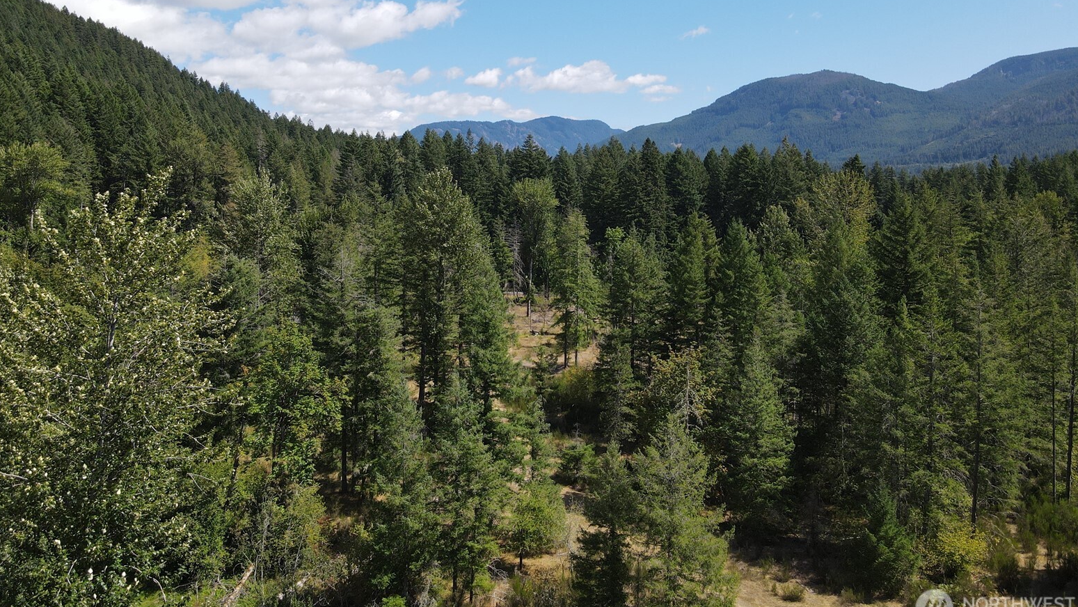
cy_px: 219
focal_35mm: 27
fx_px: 772
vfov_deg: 42.5
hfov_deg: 69.8
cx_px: 539
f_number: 2.8
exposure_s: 1/500
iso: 100
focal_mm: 4.5
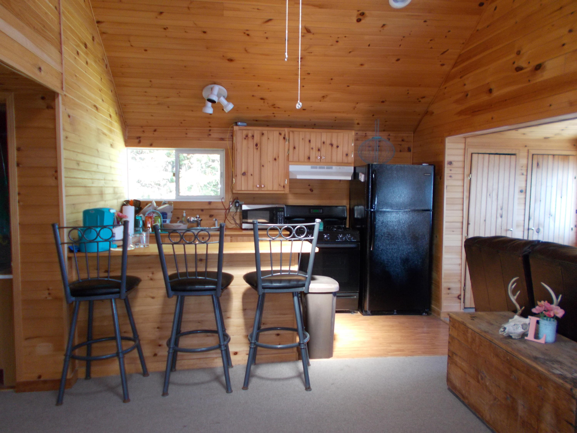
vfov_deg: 53.1
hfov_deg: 67.3
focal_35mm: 26
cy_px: 216
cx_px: 288
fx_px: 433
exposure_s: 1/25
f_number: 3.2
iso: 180
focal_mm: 4.6
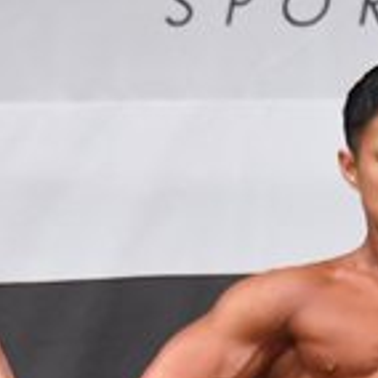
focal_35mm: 1008
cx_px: 132
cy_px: 594
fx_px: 12453
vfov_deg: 1.7
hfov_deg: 1.7
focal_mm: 145
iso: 6400
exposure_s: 1/400
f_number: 5.6
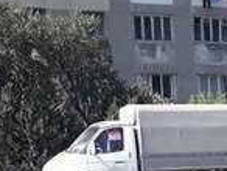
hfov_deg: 15.2
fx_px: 801
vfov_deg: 11.0
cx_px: 317
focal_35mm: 122
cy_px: 351
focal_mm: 3.71
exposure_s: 1/655
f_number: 1.7
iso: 40
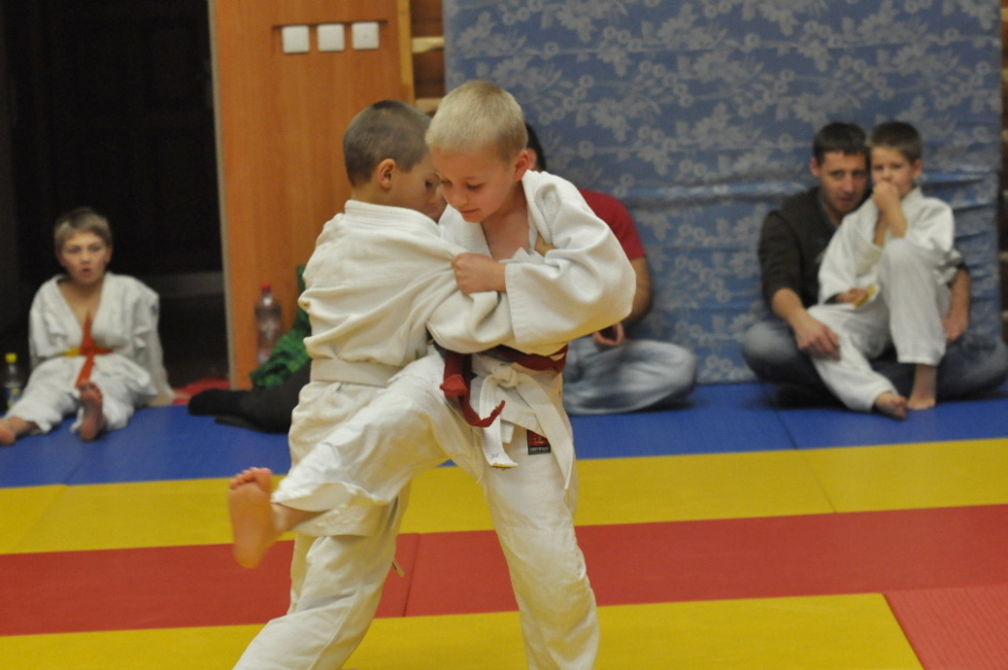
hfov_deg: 19.5
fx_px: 2936
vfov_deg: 13.0
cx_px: 504
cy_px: 335
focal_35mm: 105
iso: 1600
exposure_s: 1/200
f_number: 3.5
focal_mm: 70
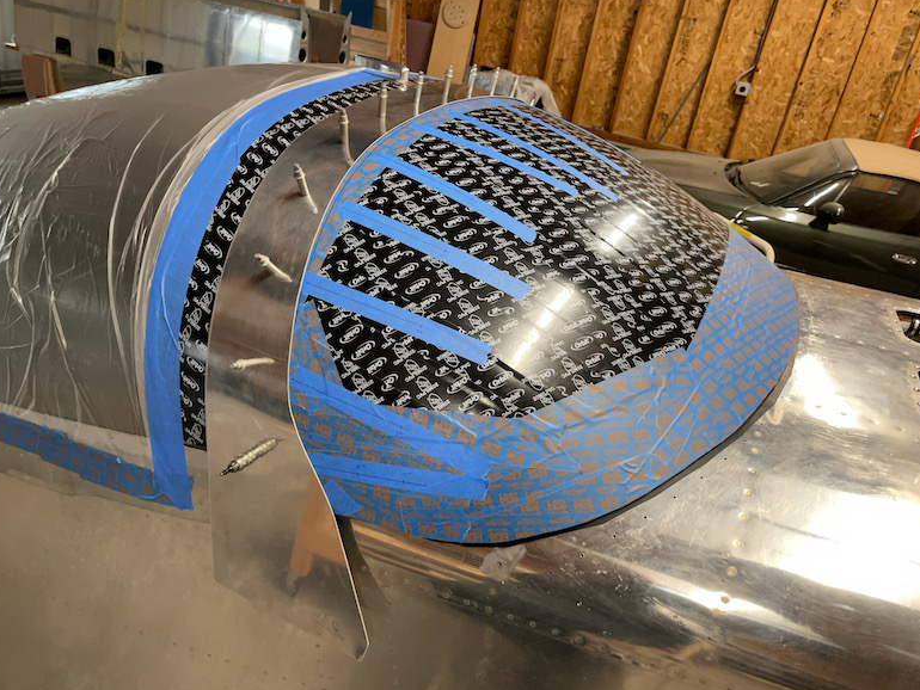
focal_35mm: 27
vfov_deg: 51.4
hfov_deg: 65.3
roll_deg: -10.6
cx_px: 460
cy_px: 334
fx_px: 718
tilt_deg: -27.9
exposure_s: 1/60
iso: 200
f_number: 1.6
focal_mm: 4.2
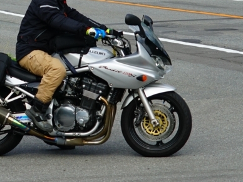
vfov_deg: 12.0
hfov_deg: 15.9
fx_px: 863
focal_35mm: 123
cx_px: 35
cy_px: 19
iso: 320
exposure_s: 1/1000
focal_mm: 62
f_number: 4.5
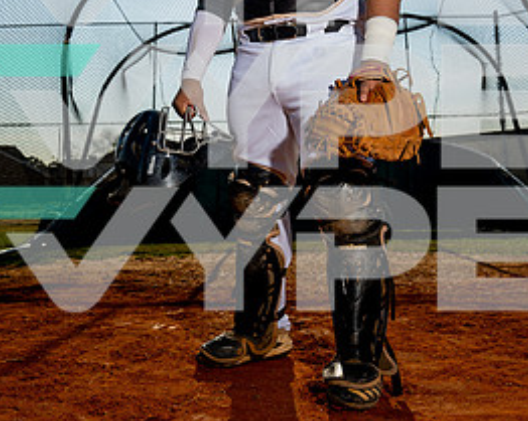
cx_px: 277
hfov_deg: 43.9
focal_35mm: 42
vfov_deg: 34.9
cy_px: 107
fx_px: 656
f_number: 6.3
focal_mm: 26
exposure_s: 1/320
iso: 50
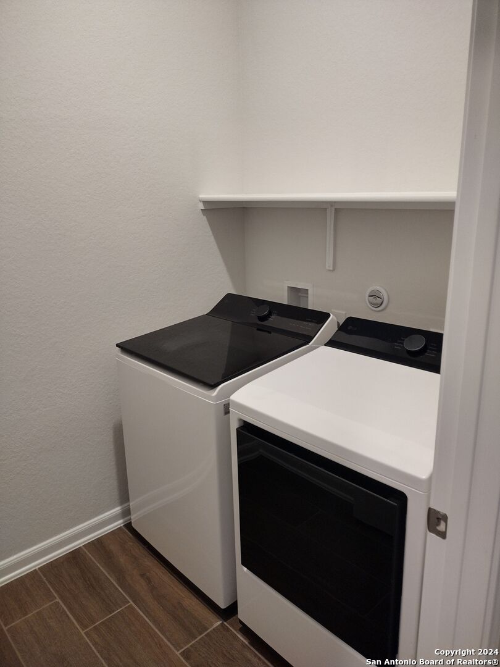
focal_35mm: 27
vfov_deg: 65.3
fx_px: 520
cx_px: 250
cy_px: 334
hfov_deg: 51.4
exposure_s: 1/40
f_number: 1.7
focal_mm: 4.71
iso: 391
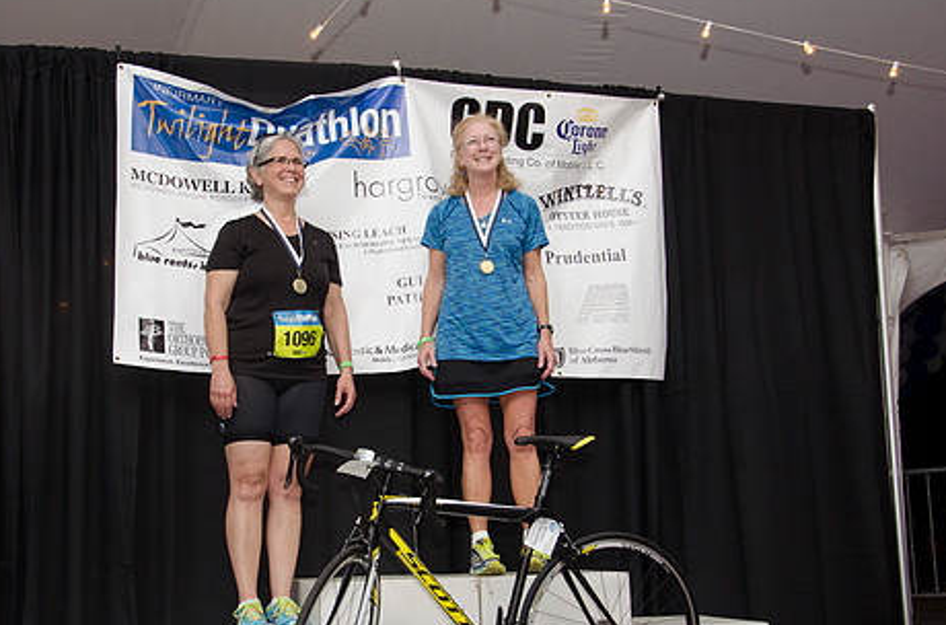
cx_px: 372
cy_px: 380
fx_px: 1389
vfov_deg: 25.3
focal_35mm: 53
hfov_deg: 37.4
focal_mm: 28
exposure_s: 1/80
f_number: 5.6
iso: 800
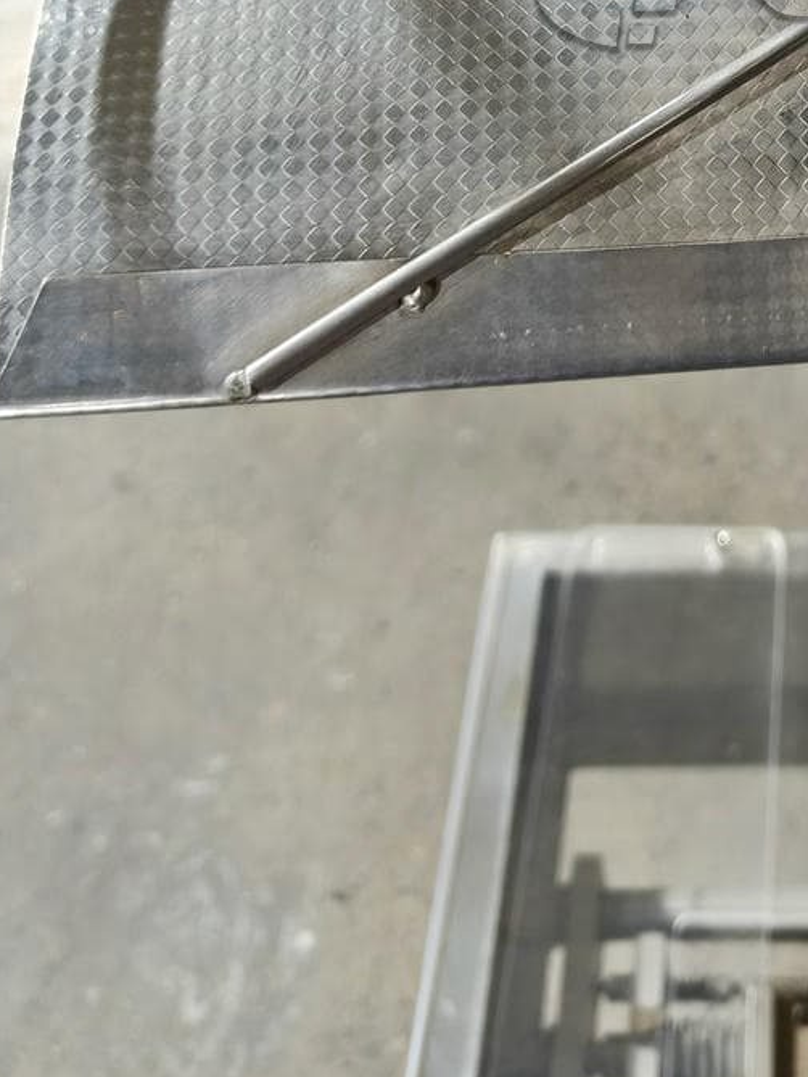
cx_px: 848
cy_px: -40
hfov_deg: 25.0
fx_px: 1711
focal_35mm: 55
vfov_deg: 31.8
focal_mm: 5.56
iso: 1000
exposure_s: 1/20
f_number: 1.88
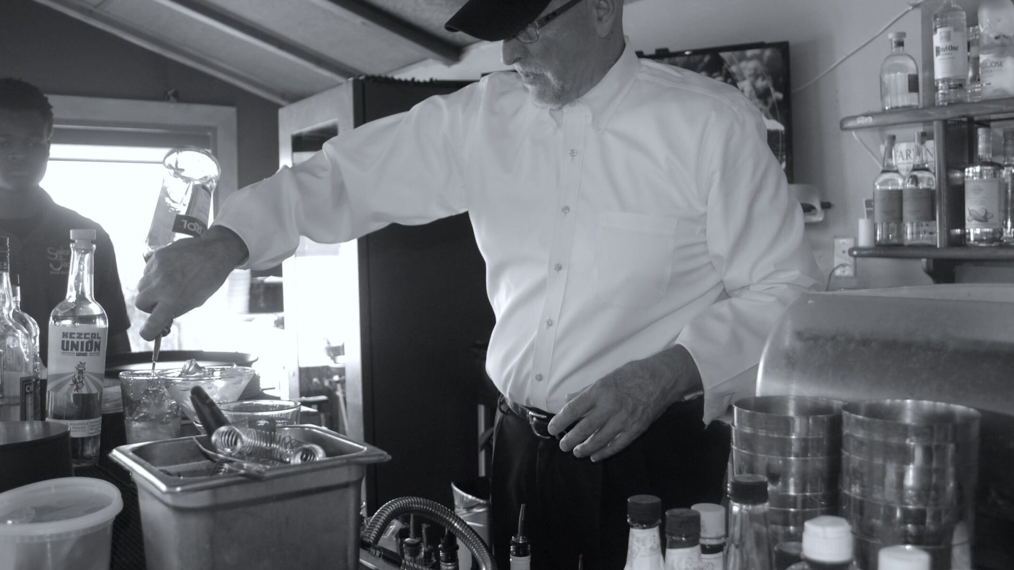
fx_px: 914
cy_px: 278
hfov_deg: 58.0
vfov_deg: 34.7
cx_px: 525
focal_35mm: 34
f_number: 3.8
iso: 400
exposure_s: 1/125
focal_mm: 18
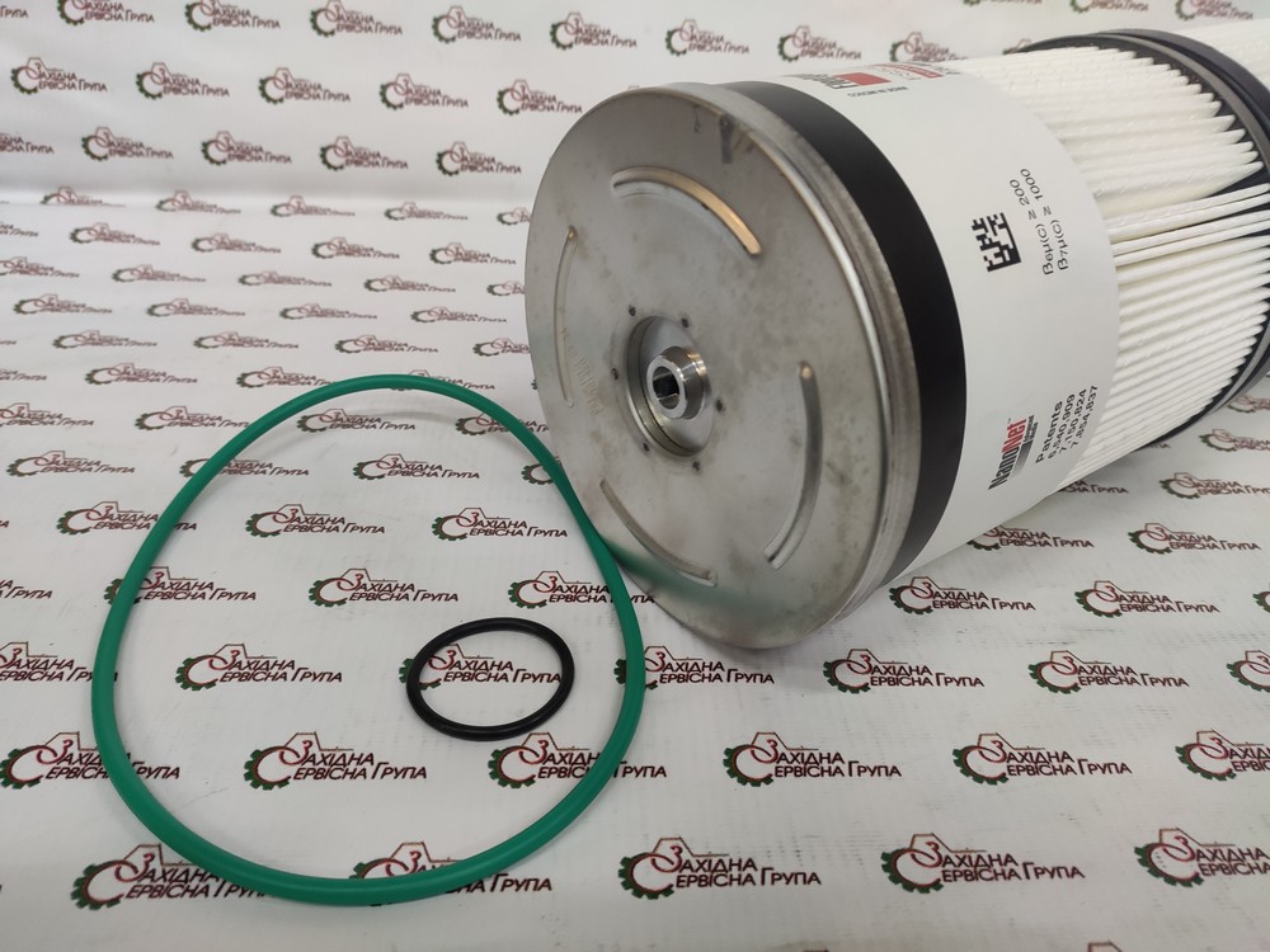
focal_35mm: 26
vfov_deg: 53.1
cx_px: 635
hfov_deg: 67.3
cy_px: 476
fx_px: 954
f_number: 1.75
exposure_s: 1/33
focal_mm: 4.77
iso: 636
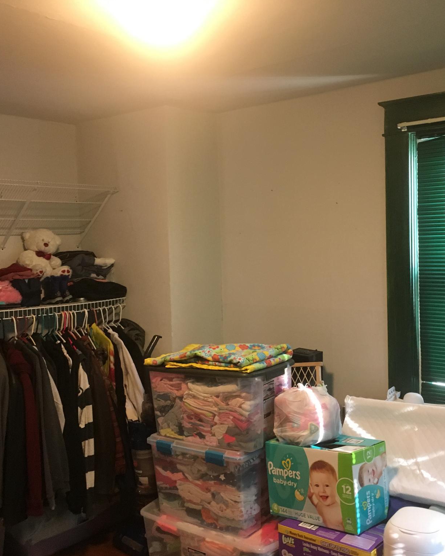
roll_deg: +0.5
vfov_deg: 47.9
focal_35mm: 38
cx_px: 244
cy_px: 278
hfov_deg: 39.1
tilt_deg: -4.1
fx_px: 626
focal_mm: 4.15
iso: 160
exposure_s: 1/30
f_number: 2.2
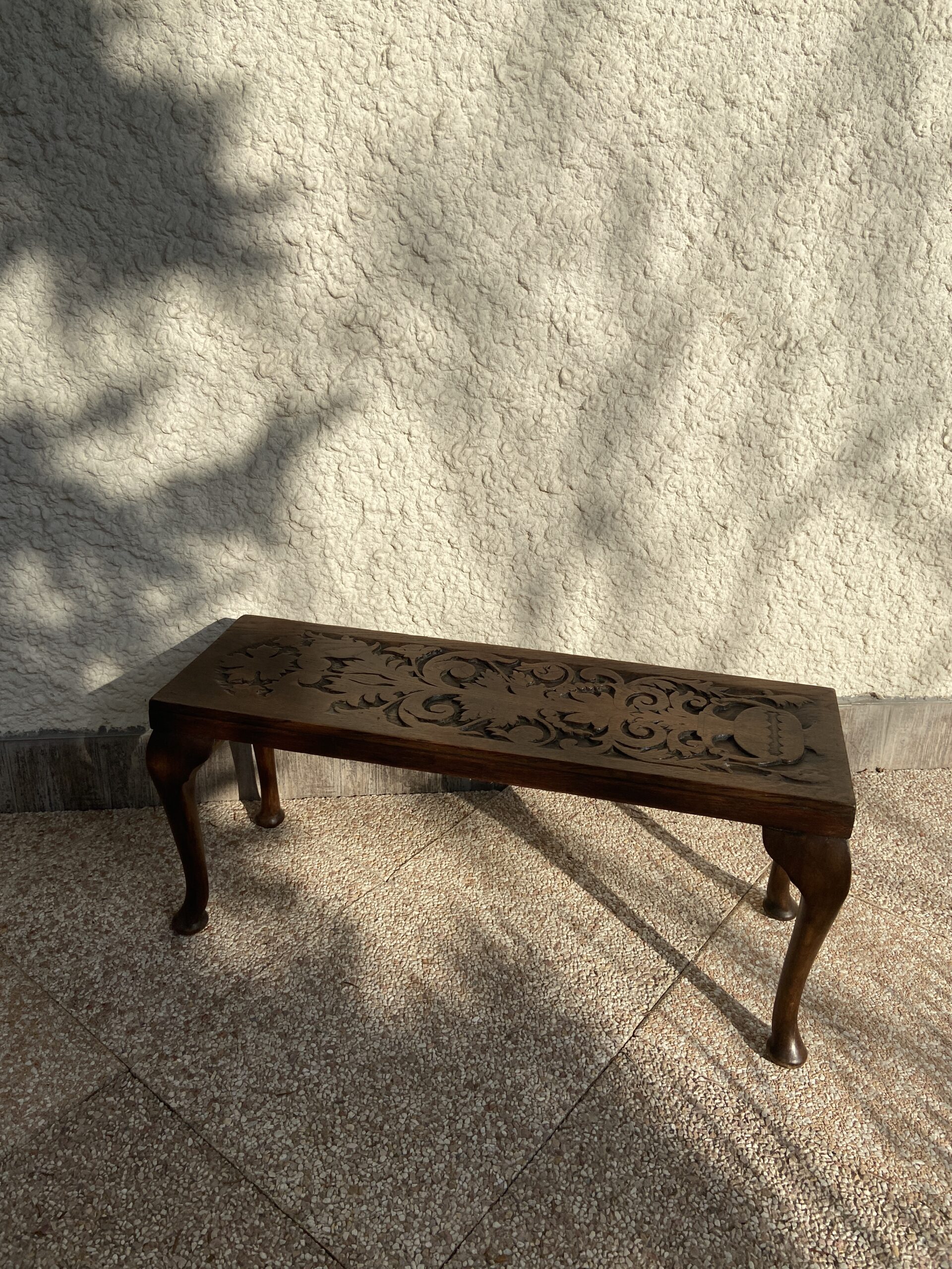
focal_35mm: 26
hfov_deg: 53.1
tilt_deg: -25.4
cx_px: 476
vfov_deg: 67.3
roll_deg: -1.4
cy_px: 634
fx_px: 953
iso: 32
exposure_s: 1/5236
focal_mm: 4.25
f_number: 1.8
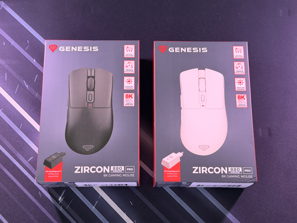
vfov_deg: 30.3
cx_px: 148
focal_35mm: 48
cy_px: 112
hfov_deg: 39.7
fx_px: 412
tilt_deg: -72.6
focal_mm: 6.76
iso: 160
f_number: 1.78
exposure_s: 1/59
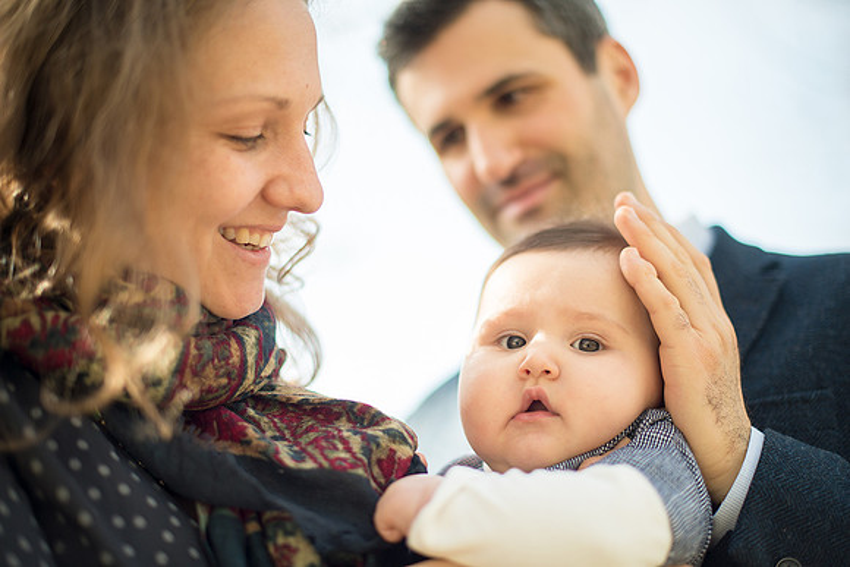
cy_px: 284
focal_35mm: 50
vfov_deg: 27.0
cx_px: 425
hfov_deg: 39.6
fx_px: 1181
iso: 100
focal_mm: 50
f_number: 1.4
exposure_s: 1/1600
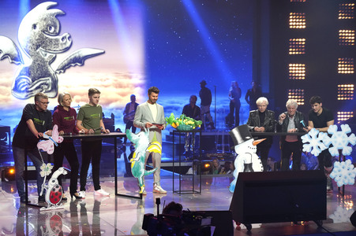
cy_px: 118
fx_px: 632
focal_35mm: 64
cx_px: 178
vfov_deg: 21.2
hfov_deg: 31.4
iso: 3200
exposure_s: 1/160
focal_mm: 64
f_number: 5.6
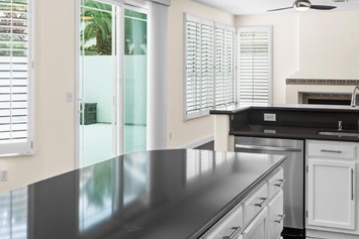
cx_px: 163
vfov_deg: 25.8
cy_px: 75
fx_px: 519
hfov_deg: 38.1
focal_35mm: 52
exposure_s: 1/30
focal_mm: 17
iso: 400
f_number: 8
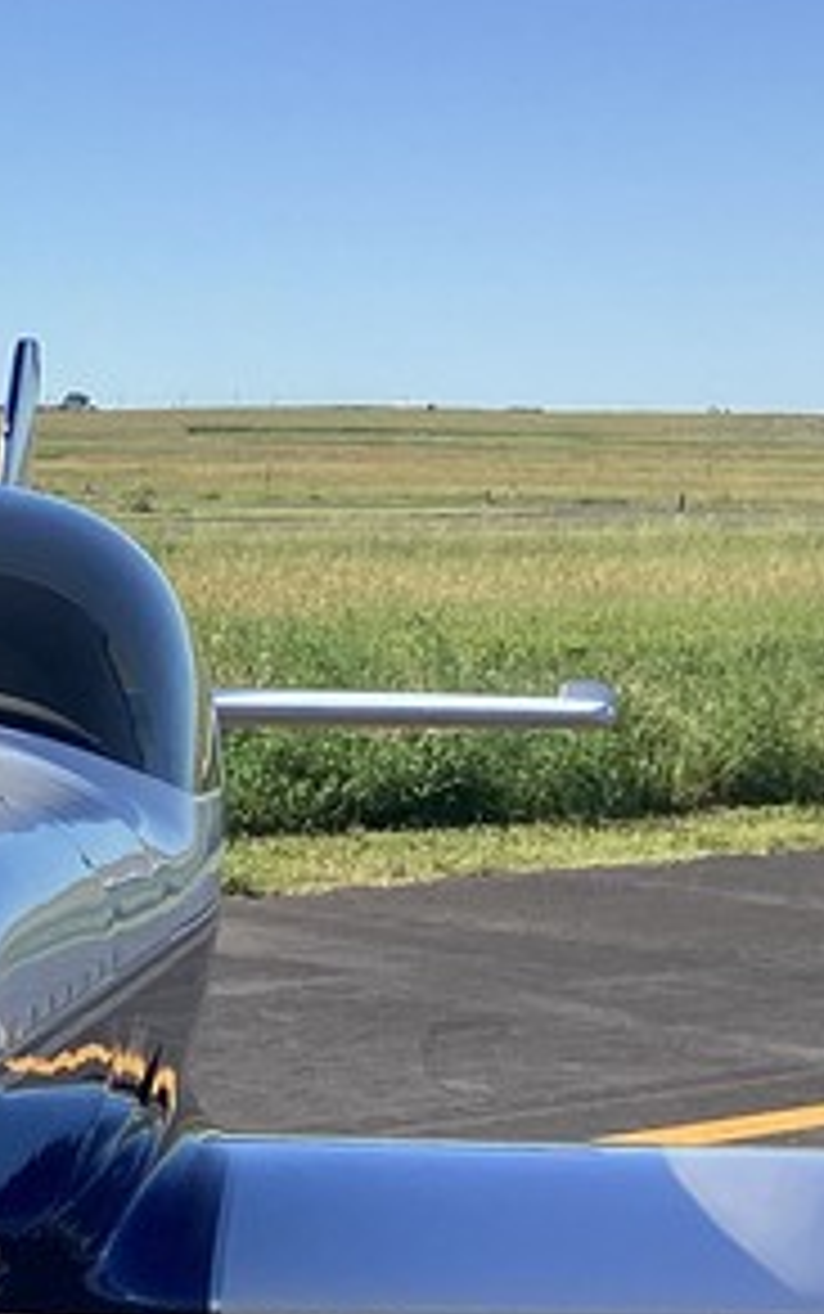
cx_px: -599
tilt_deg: -10.5
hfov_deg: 13.3
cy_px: 1030
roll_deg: -1.2
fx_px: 3227
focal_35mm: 90
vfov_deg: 22.7
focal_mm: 3.3
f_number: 2.4
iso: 25
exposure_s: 1/1431
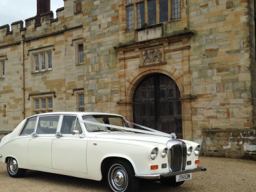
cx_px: 98
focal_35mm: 45
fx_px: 333
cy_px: 114
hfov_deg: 41.8
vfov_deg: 32.2
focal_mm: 4.12
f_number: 2.4
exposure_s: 1/742
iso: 50
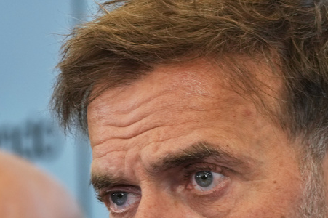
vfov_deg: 1.5
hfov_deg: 2.3
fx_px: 8276
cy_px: 218
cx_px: 121
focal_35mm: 909
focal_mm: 400
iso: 1600
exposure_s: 1/40
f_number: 10
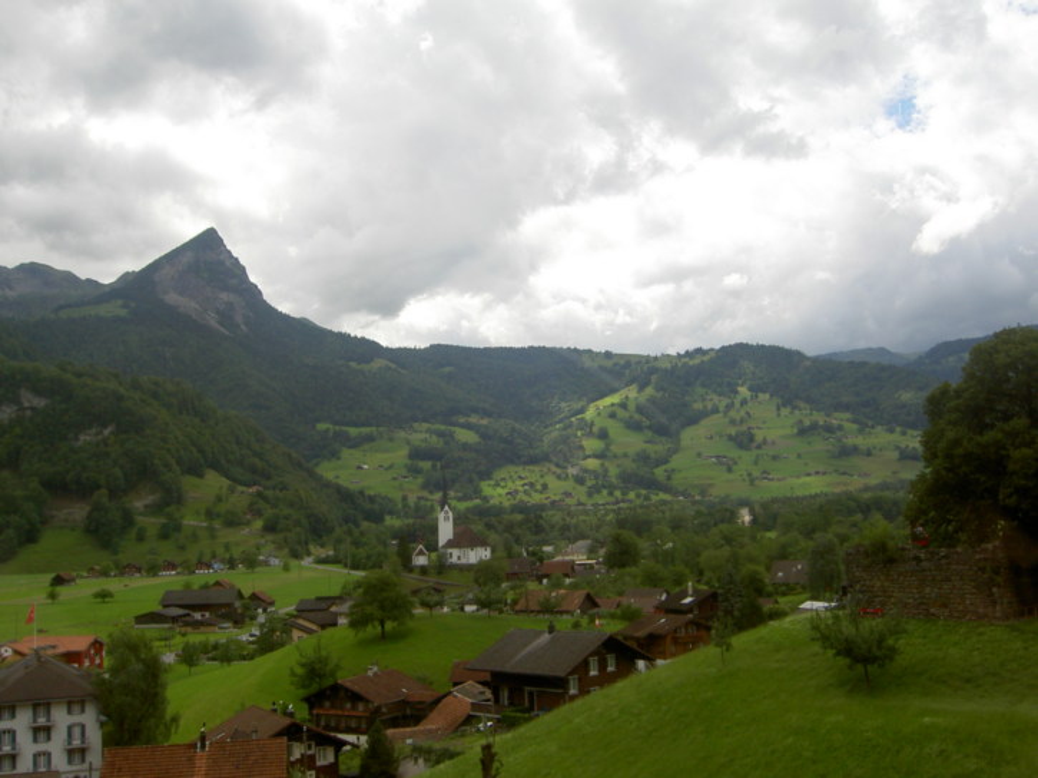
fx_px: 1139
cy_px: 389
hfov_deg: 49.0
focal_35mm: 38
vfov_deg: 37.7
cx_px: 519
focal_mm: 6.3
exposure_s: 1/320
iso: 50
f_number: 4.9
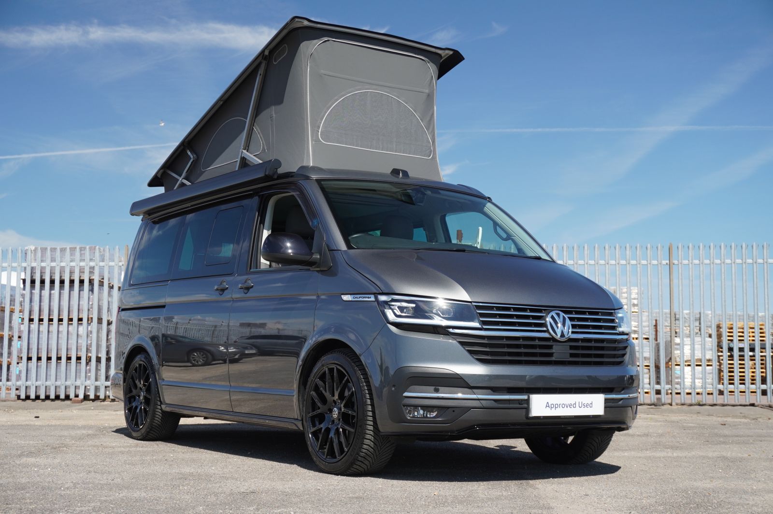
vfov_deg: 26.4
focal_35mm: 51
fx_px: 1094
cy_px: 257
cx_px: 386
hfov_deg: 38.9
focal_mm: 34
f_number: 6.7
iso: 400
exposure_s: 1/750
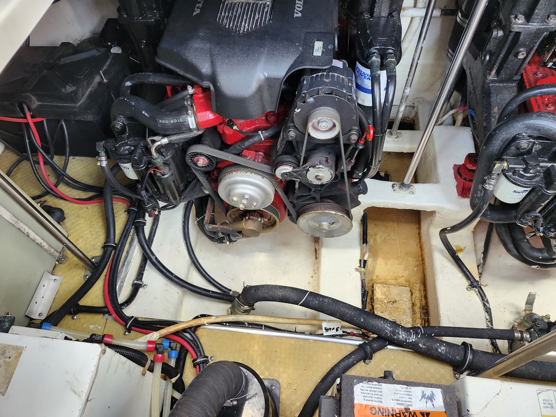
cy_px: 208
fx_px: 369
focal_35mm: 23
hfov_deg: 73.9
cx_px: 278
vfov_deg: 58.9
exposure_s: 1/120
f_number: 1.8
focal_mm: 5.54
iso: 200
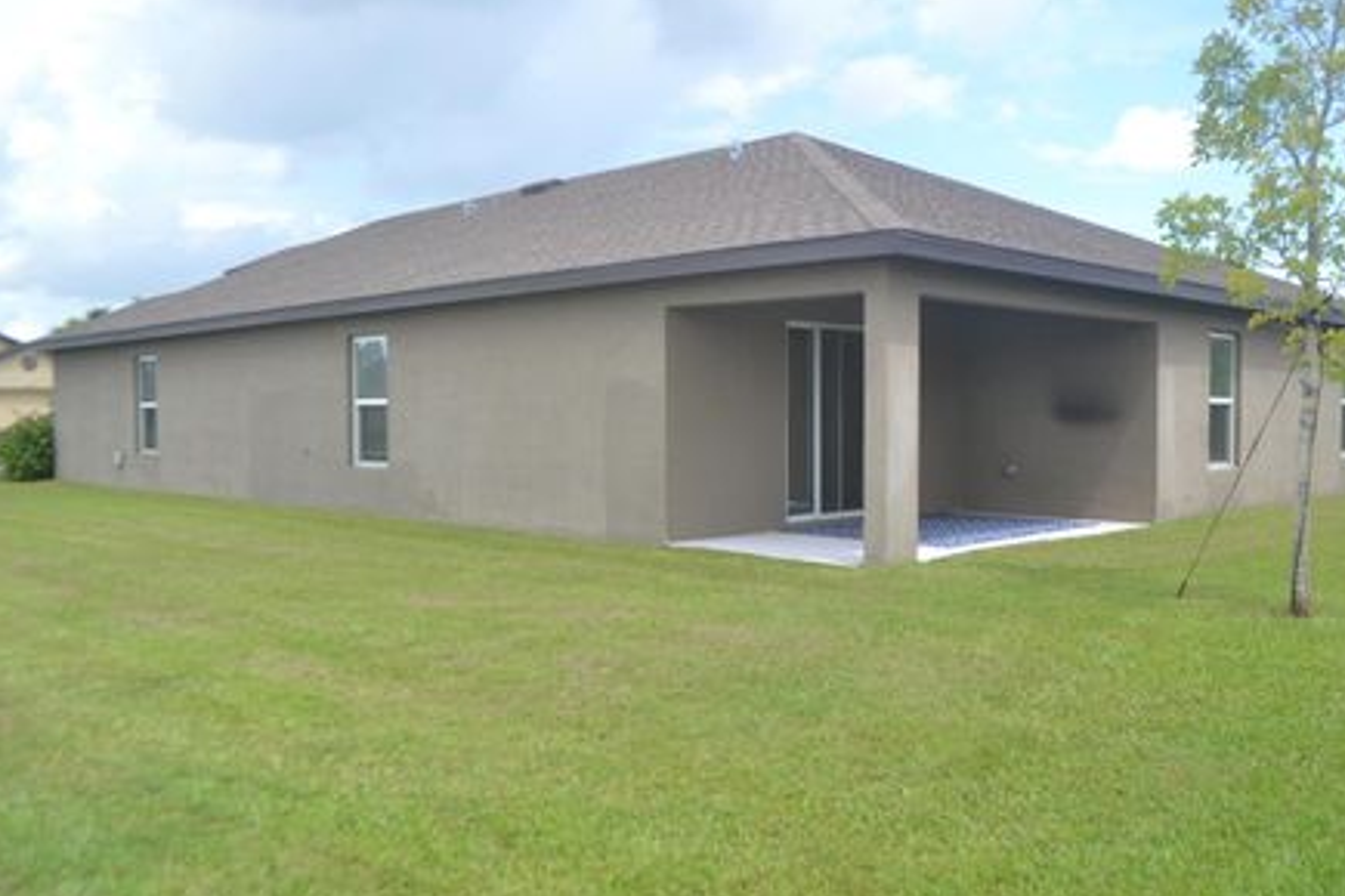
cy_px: 440
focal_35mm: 31
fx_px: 1158
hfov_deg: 60.2
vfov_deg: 42.3
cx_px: 736
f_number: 4.5
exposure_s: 1/1000
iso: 400
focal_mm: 18
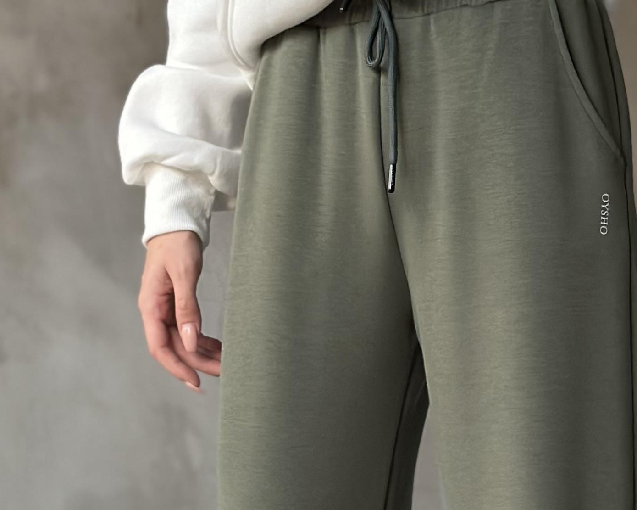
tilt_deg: +1.8
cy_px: 468
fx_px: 2564
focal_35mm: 136
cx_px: 420
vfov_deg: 11.3
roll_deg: +0.5
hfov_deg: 14.1
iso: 250
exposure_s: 1/60
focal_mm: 6.86
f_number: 1.78
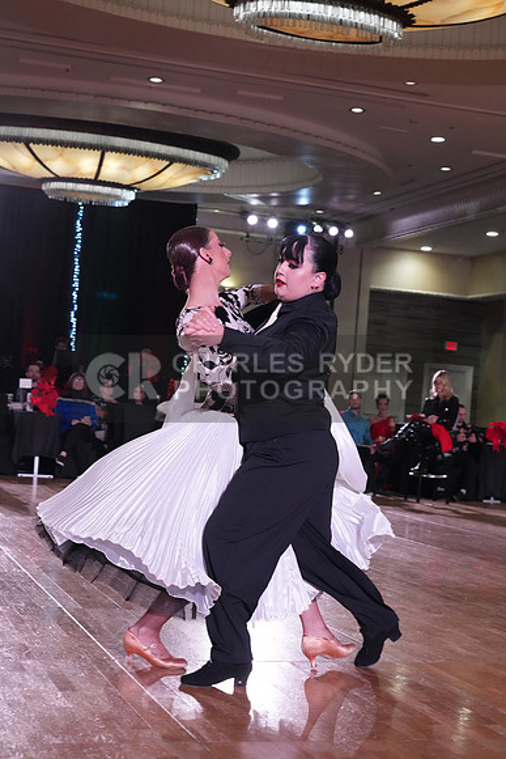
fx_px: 1243
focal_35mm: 59
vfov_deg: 33.9
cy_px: 380
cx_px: 253
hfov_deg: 23.0
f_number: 6.3
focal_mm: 59
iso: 5000
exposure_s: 1/320
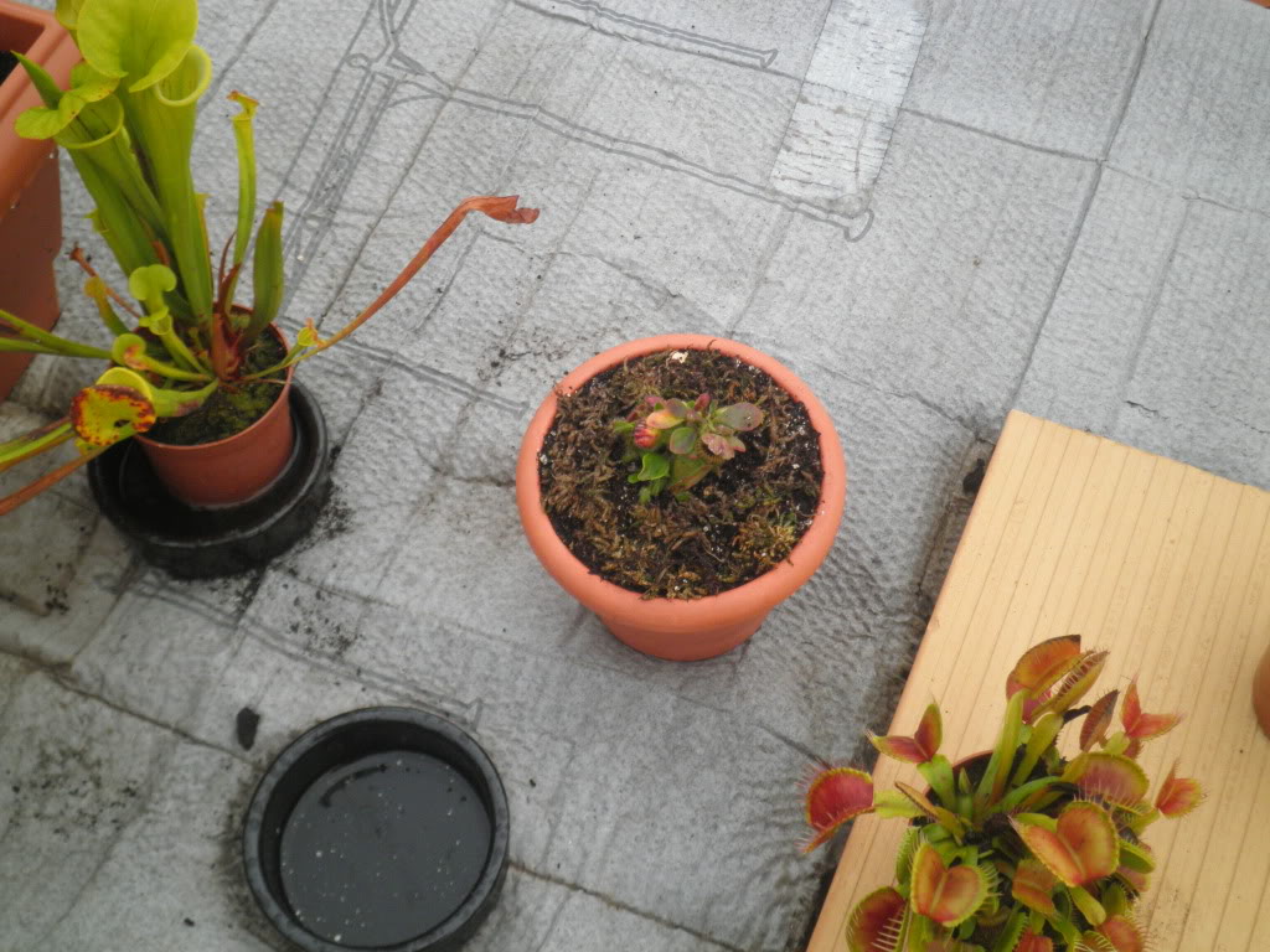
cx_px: 635
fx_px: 1724
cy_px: 476
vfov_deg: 30.9
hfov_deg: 40.4
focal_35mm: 47
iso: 160
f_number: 3.4
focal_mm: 8.3
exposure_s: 1/30
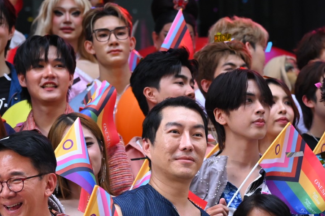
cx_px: 188
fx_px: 1642
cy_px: 154
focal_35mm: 182
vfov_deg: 7.5
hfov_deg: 11.3
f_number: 4
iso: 2000
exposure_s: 1/2000
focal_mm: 82
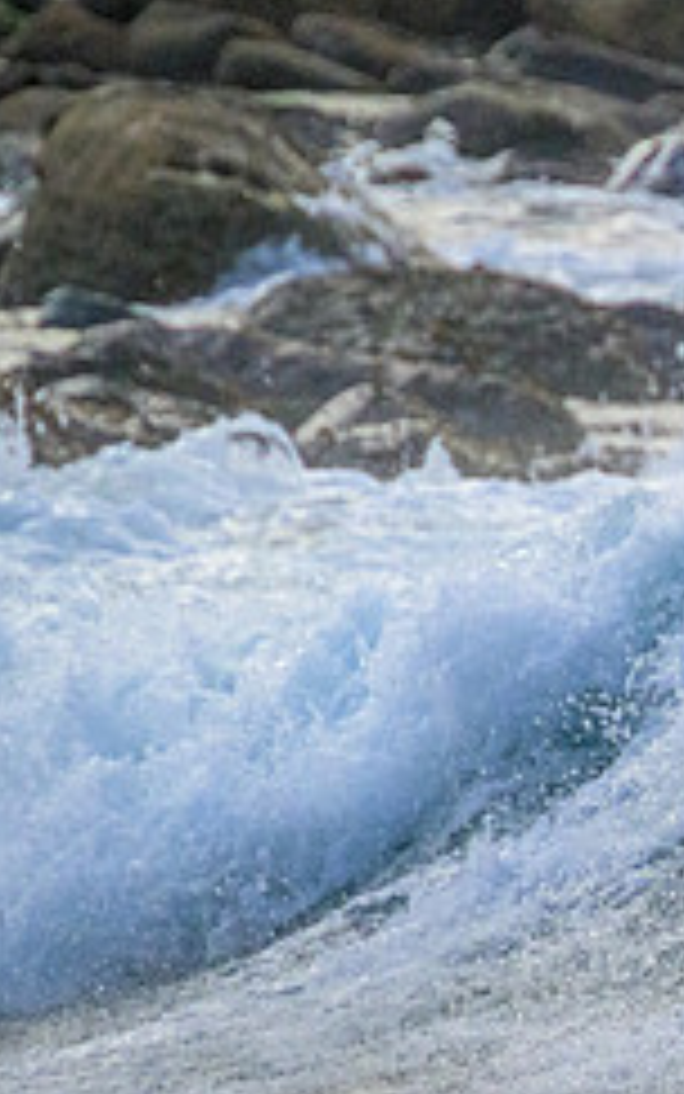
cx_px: 1292
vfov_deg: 1.1
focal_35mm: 1946
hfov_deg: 0.7
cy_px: 687
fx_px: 58007
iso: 5000
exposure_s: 1/1000
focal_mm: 800
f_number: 11
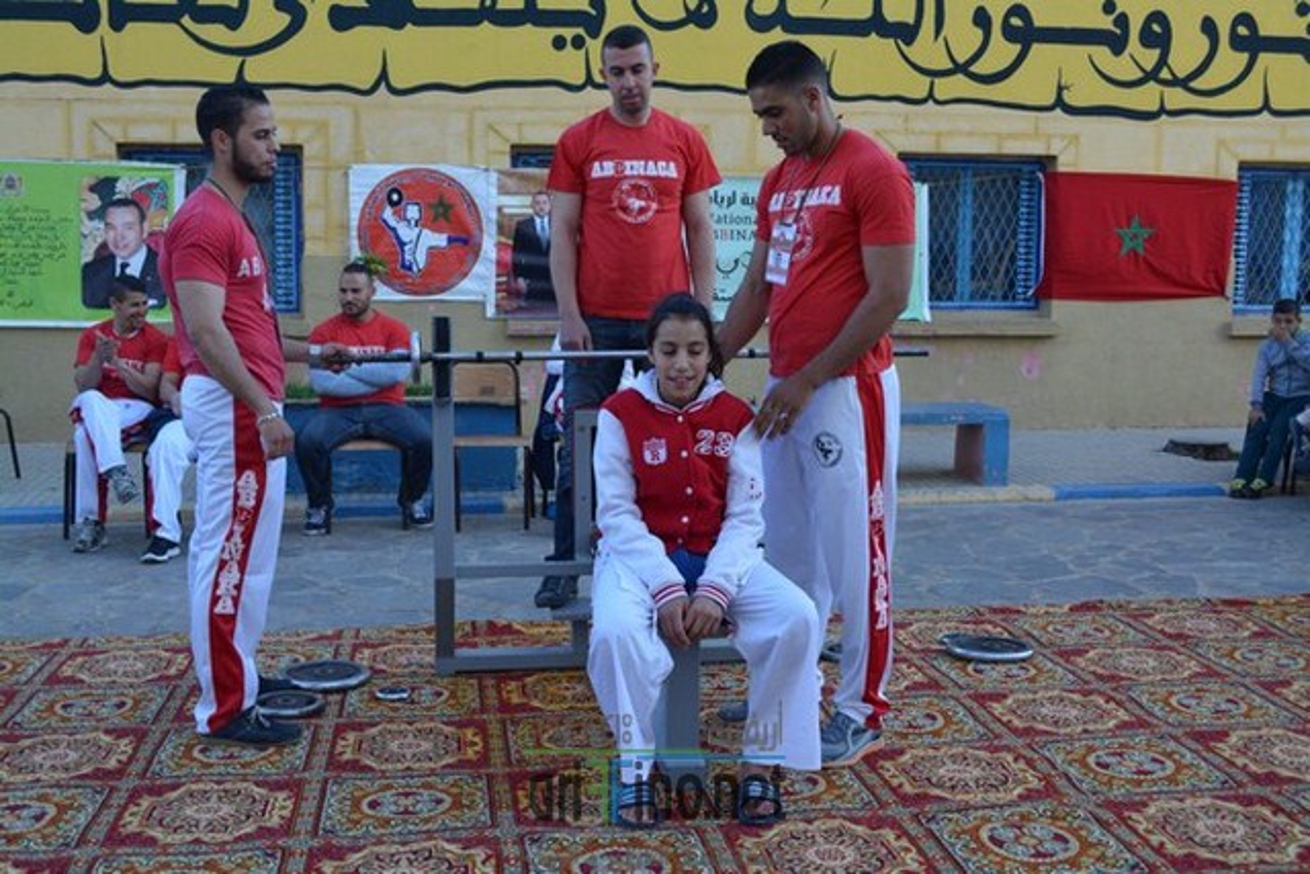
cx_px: 655
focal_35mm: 42
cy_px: 437
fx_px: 1529
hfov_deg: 46.4
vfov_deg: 31.9
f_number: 5.6
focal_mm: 28
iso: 200
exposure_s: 1/160
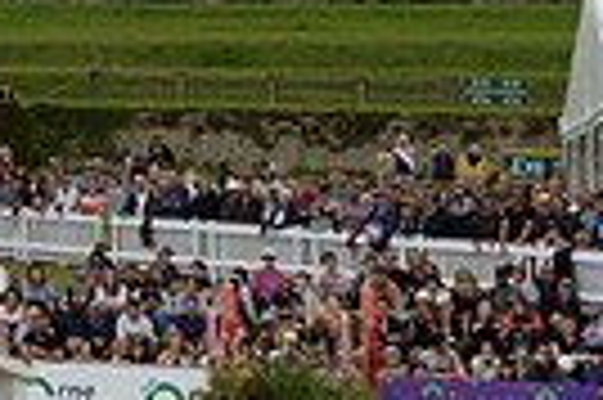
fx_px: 3630
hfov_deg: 8.9
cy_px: -297
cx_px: -639
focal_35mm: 217
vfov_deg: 6.2
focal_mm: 50
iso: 1250
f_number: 8
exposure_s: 1/3200
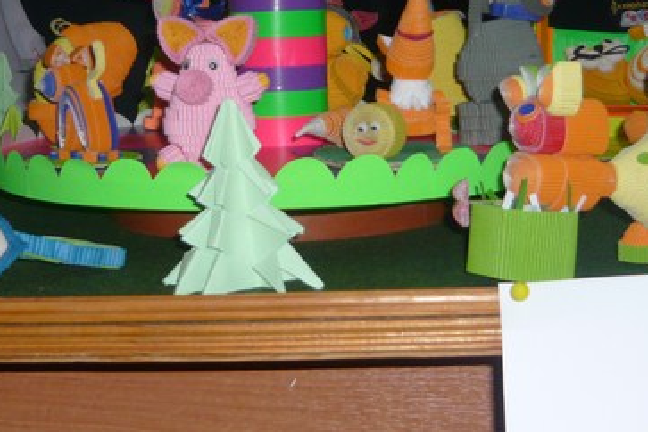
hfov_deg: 26.0
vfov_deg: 17.3
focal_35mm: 78
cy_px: 70
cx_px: 302
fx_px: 1404
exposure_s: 1/30
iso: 100
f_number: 3.1
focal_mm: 5.5
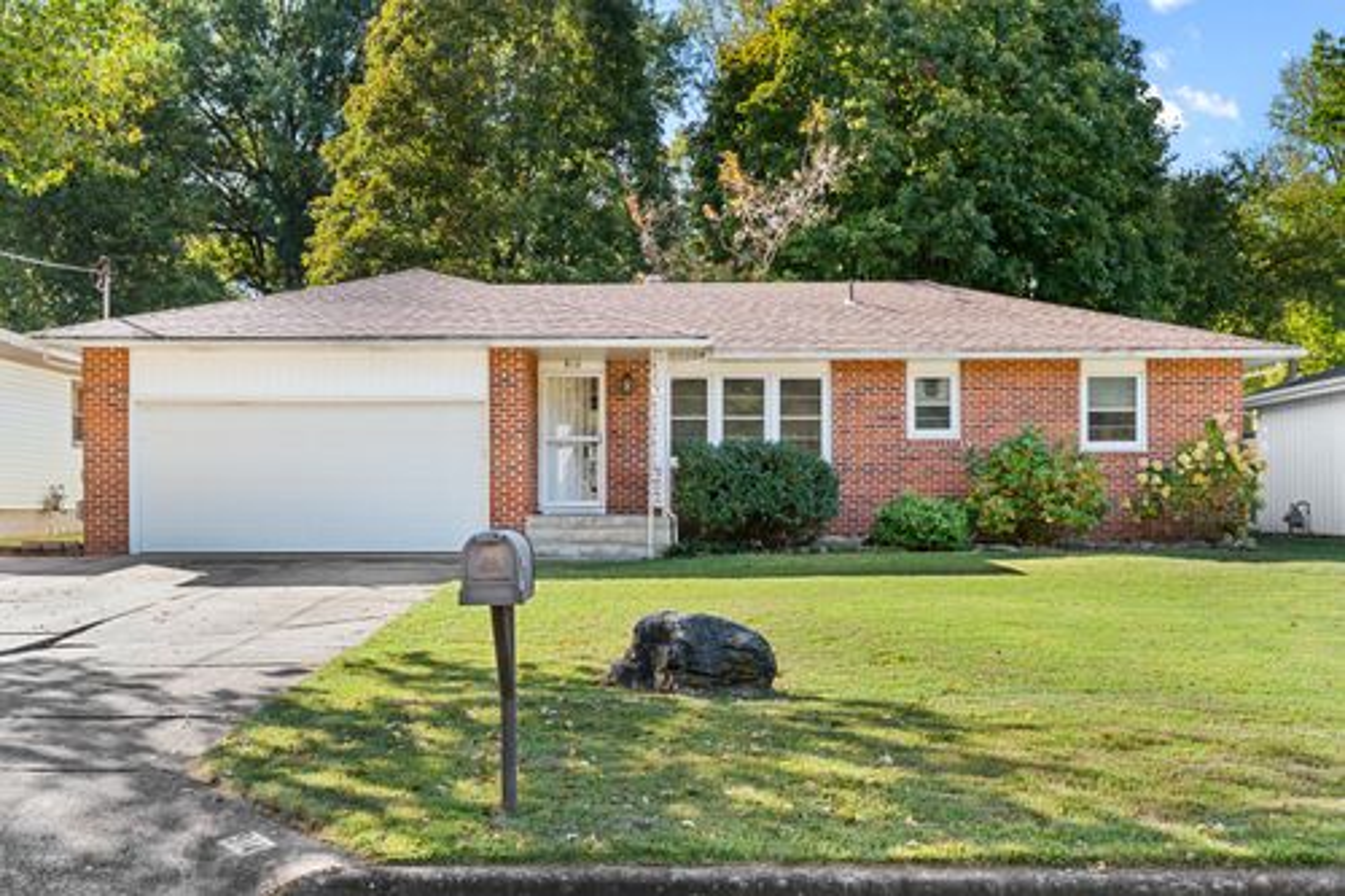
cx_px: 672
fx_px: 1457
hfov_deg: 49.6
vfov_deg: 34.2
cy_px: 448
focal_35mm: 39
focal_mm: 39
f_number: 8
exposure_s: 1/30
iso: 640
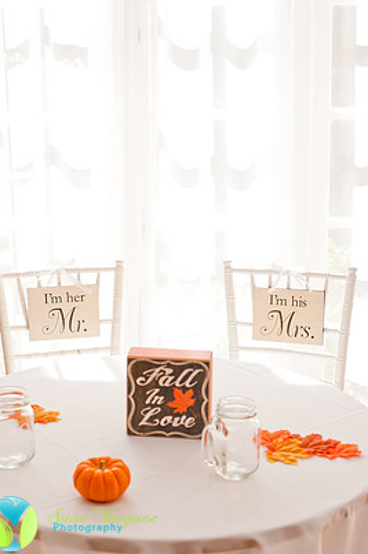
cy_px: 249
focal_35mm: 56
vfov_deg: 35.6
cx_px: 173
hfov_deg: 24.1
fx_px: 861
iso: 320
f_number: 5.6
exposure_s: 1/250
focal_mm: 50
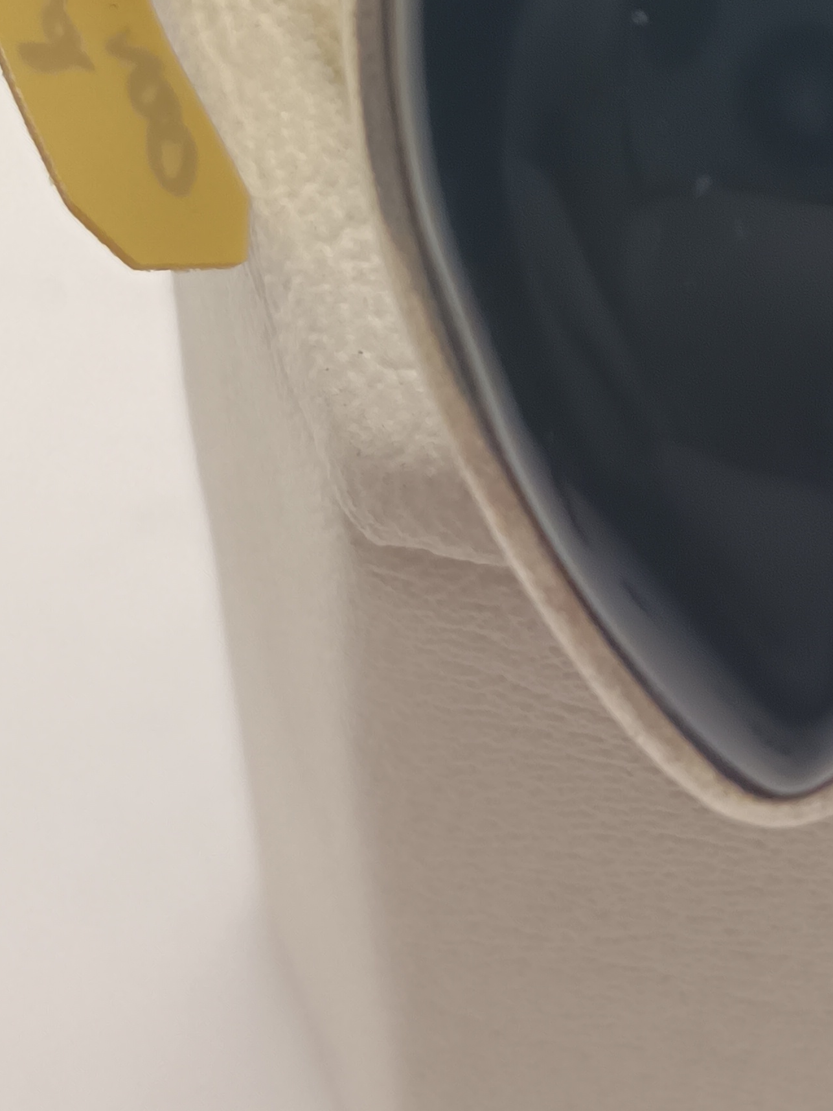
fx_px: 5389
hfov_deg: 8.8
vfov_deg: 11.6
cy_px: -49
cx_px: 818
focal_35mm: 168
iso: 100
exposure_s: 1/136
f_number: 1.75
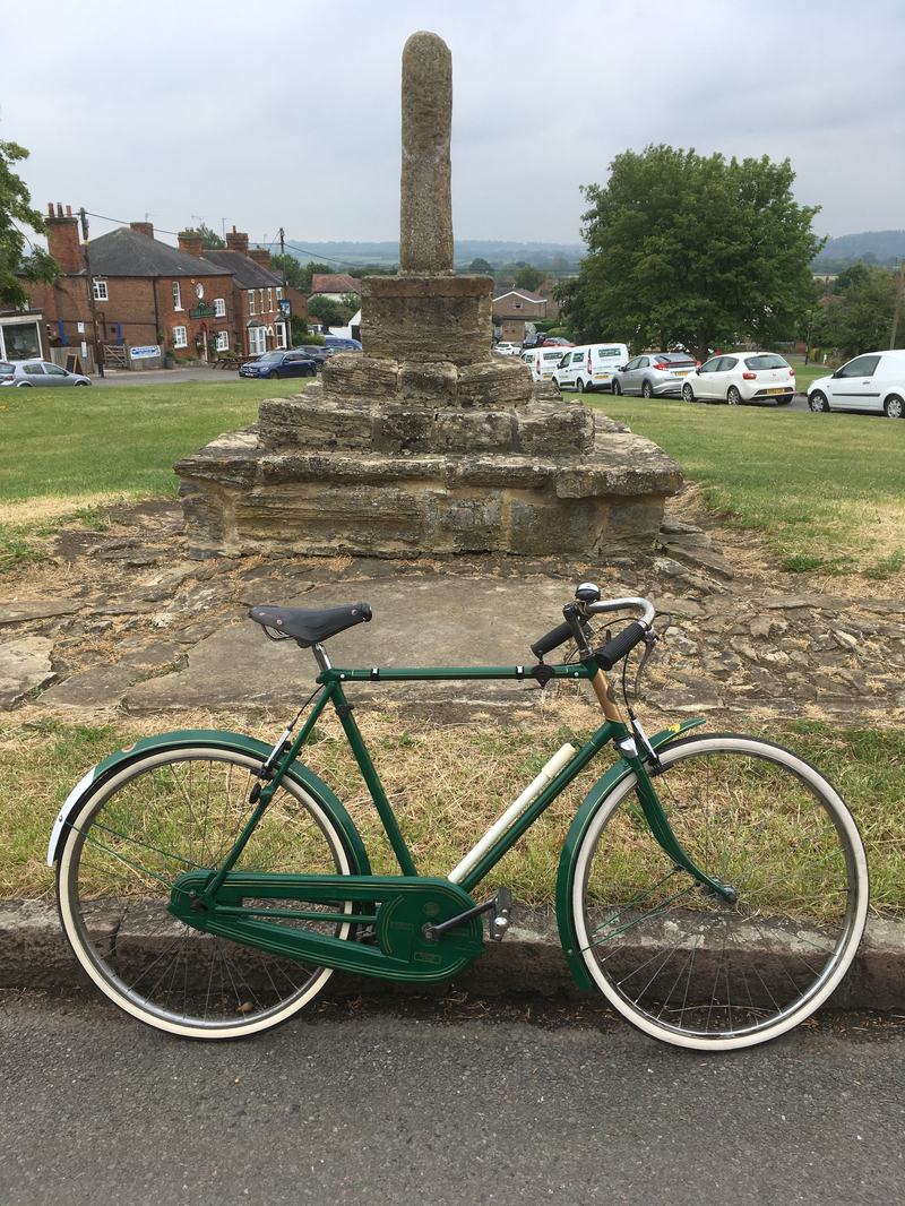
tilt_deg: -18.7
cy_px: 603
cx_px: 452
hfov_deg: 48.2
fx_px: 1010
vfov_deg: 61.6
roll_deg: -0.8
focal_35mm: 29
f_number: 2.2
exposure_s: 1/646
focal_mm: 4.15
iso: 25
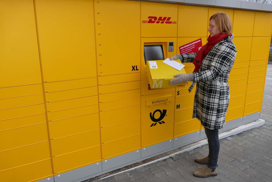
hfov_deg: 63.7
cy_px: 91
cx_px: 136
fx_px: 219
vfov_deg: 45.0
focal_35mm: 29
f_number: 3
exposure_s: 1/200
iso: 125
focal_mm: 10.6
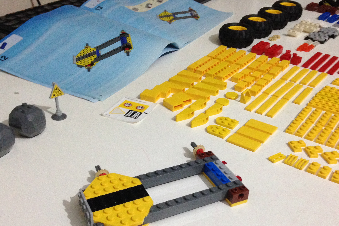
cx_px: 179
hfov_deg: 43.6
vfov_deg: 29.5
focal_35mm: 45
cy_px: 161
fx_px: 424
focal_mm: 4.12
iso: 400
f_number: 2.4
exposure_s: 1/17
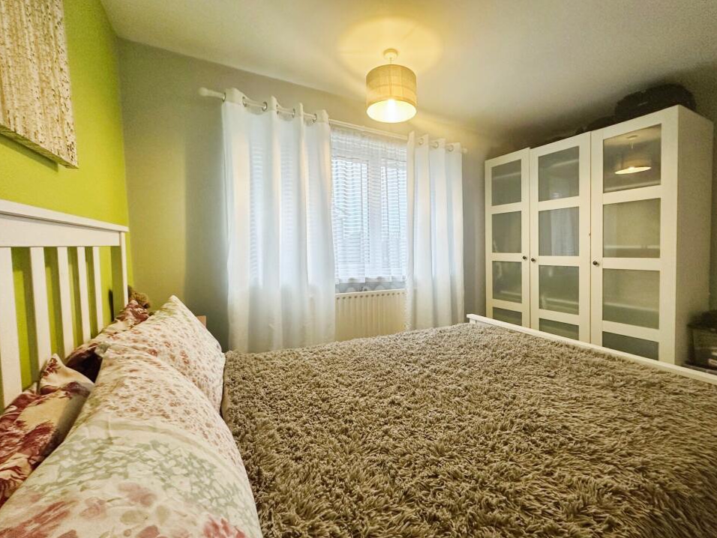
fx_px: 311
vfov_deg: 81.7
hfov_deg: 98.1
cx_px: 376
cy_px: 287
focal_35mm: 15
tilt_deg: -4.3
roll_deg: -0.3
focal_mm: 2.22
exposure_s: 1/50
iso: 200
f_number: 2.2
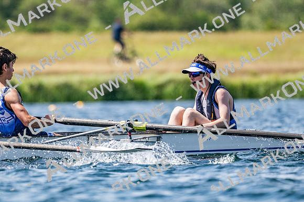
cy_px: 101
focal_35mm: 600
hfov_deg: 3.4
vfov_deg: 2.3
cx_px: 152
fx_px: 5064
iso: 220
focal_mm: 400
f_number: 4.5
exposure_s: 1/2500
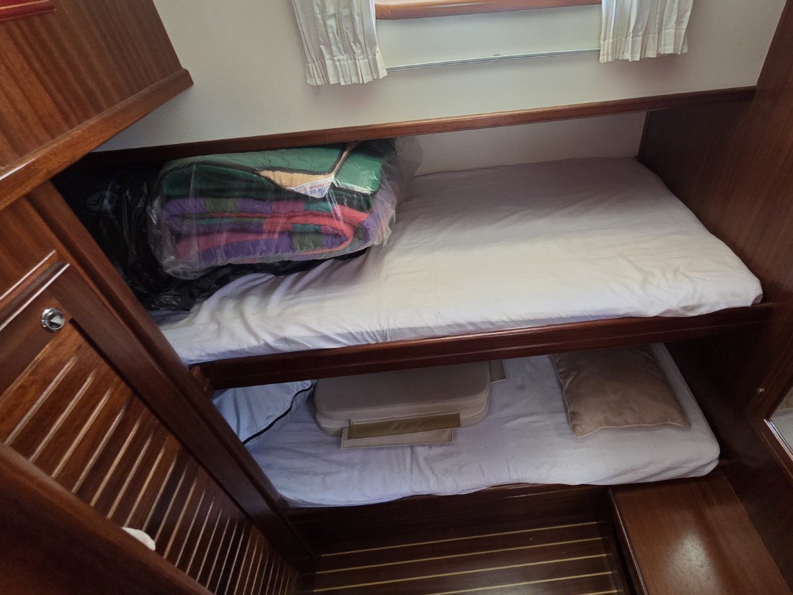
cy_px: 277
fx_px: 389
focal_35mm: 17
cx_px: 462
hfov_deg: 90.2
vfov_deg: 74.6
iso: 500
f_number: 2.2
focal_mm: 2.2
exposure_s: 1/50
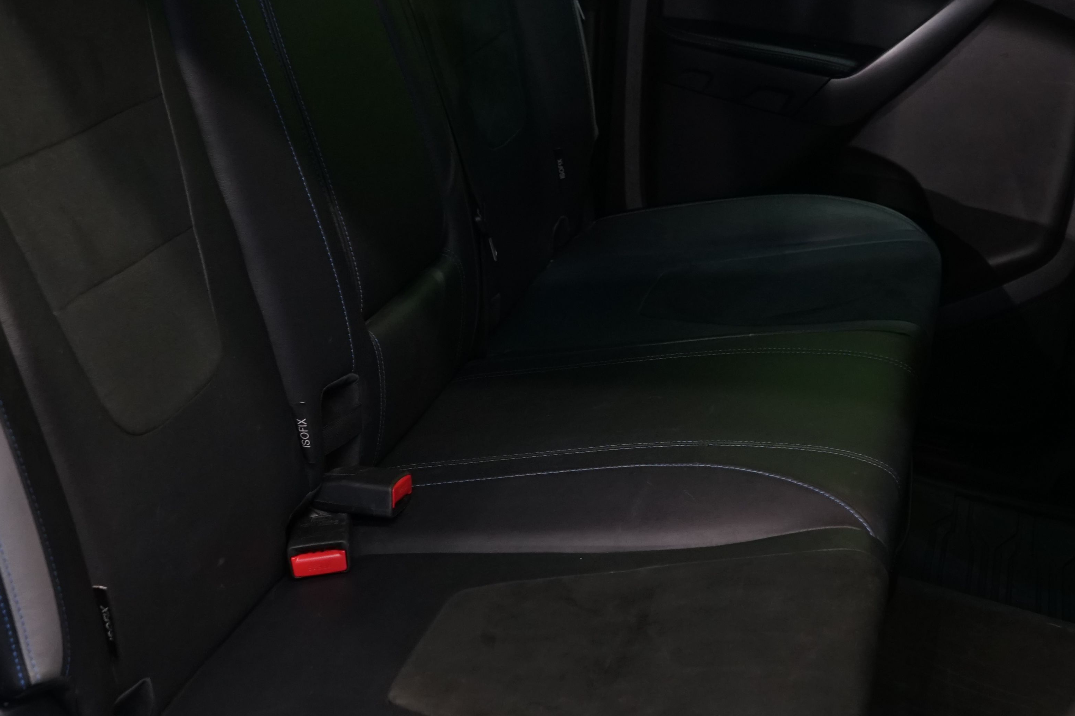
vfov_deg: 24.9
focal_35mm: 54
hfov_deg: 36.9
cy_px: 247
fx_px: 1612
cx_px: 559
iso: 1250
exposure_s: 1/30
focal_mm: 28
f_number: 5.6
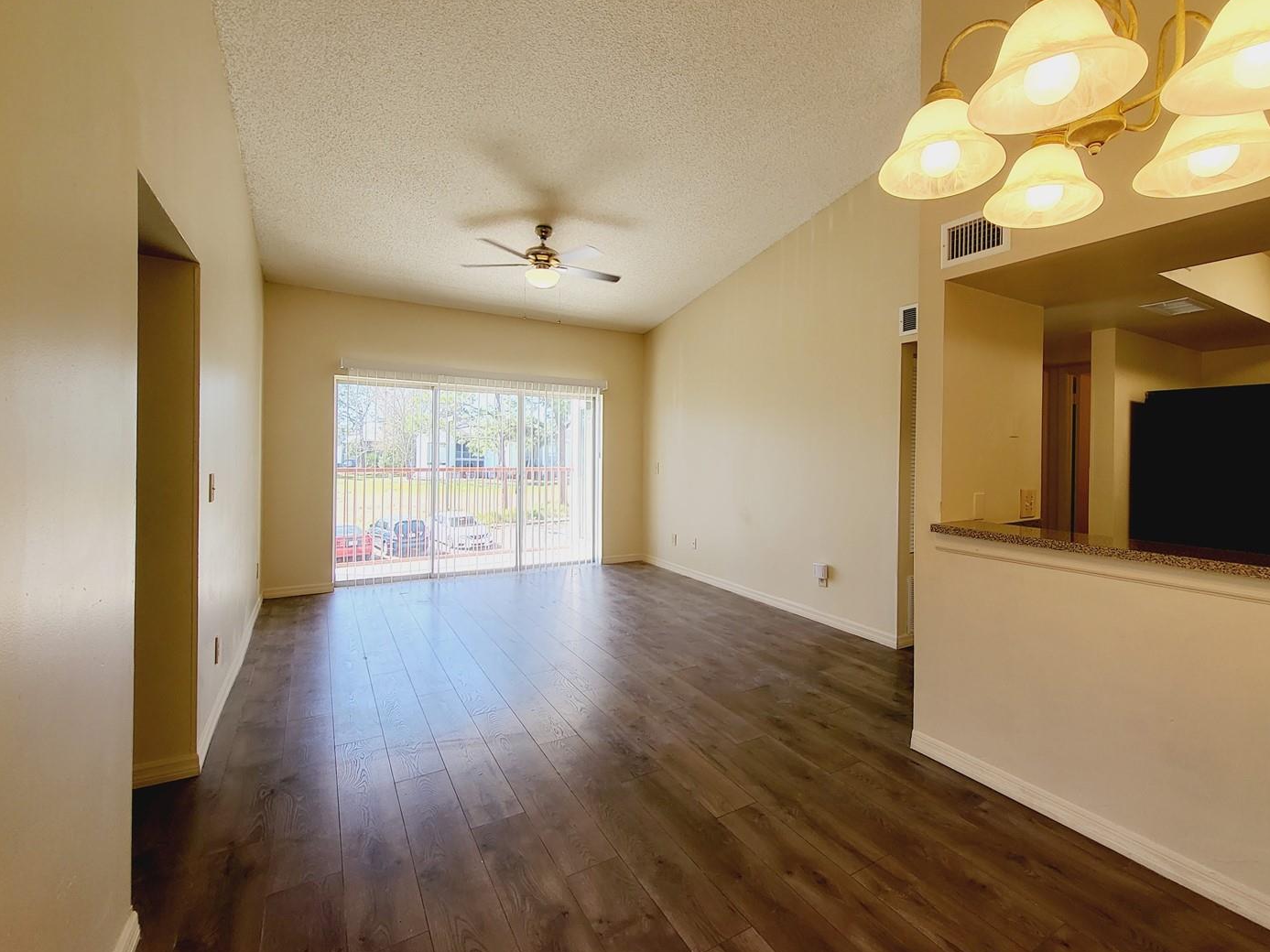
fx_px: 550
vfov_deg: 81.7
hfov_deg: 98.0
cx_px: 687
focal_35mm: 15
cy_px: 452
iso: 32
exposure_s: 1/120
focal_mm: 1.74
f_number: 2.2
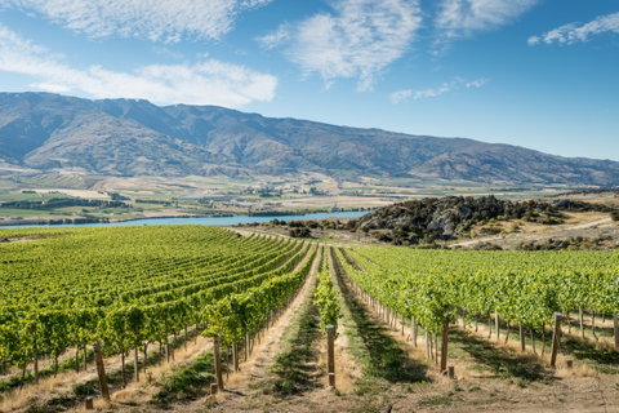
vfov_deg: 37.9
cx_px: 310
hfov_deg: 54.4
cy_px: 206
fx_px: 602
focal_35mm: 35
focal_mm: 35
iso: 100
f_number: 8
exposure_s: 1/250
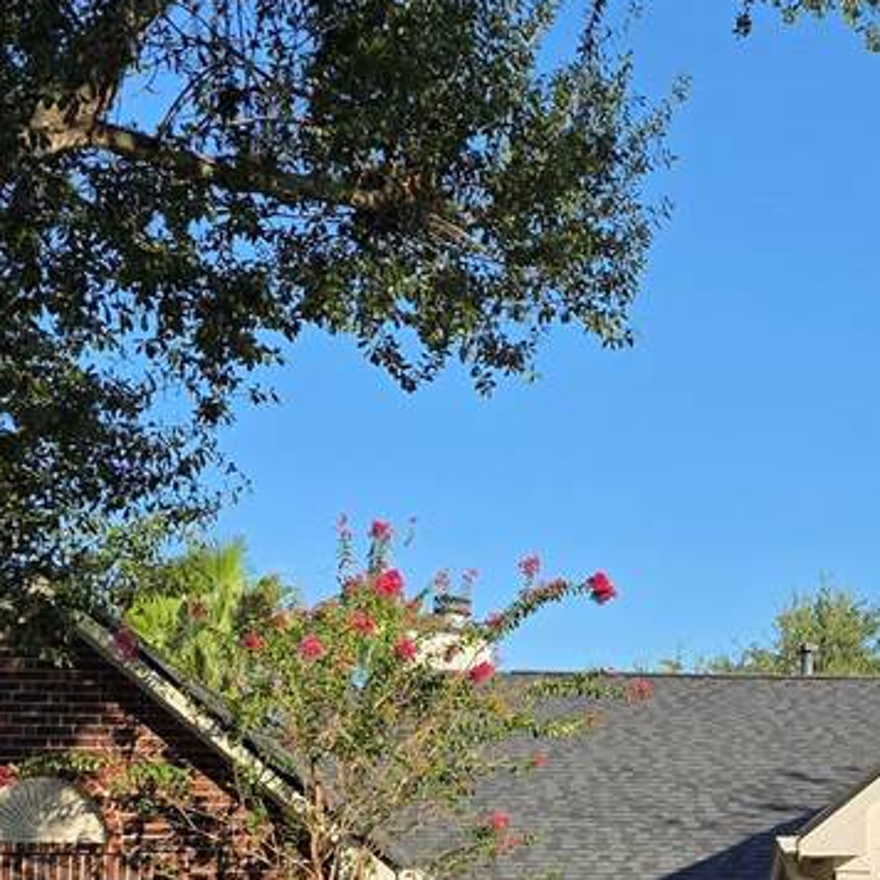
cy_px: 1043
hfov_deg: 22.9
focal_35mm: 73
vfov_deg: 22.0
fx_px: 2100
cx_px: 850
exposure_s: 1/5017
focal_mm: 6.3
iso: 80
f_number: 1.7
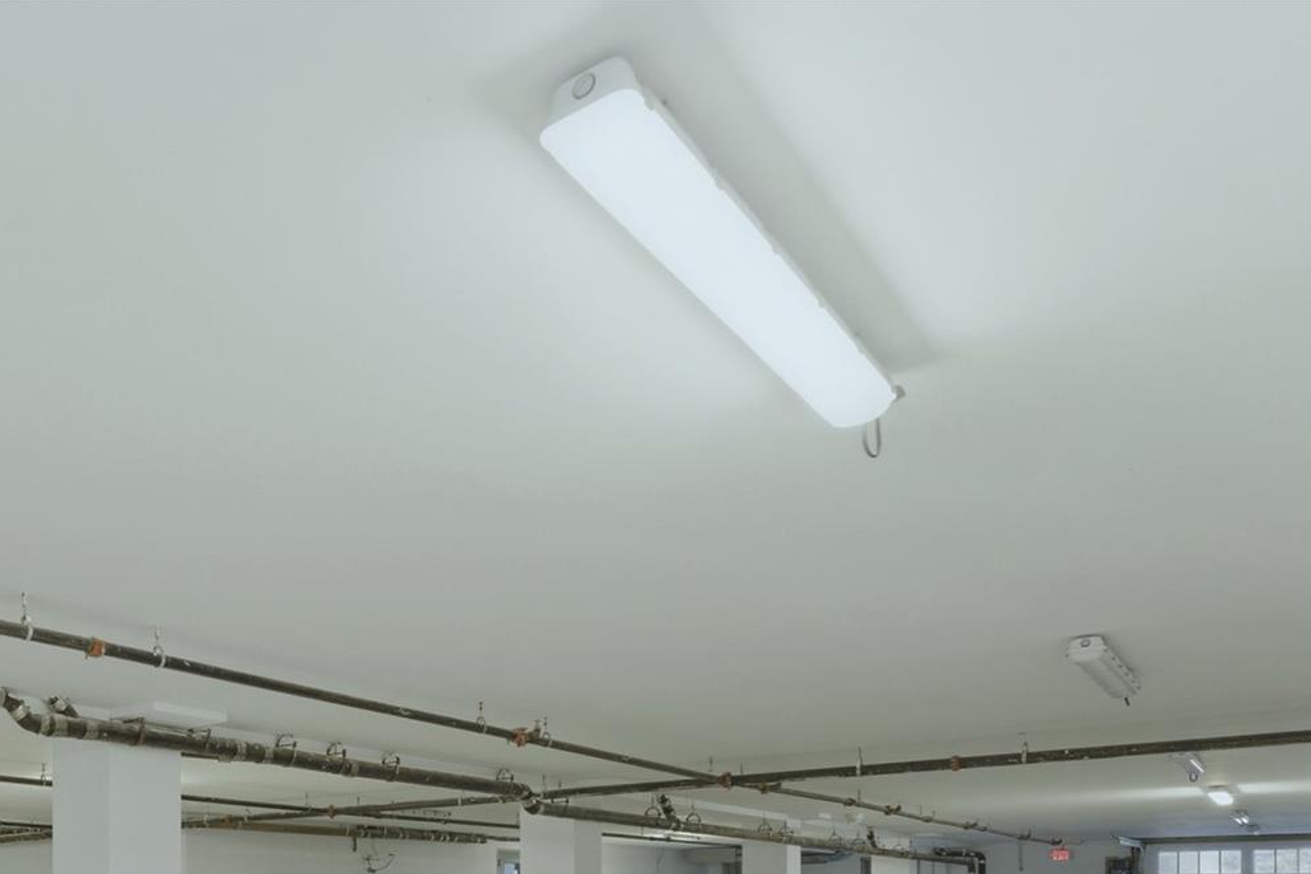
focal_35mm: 29
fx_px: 1056
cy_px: 903
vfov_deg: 38.9
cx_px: 146
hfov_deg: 55.7
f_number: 6.3
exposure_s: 1/15
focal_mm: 14
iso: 320
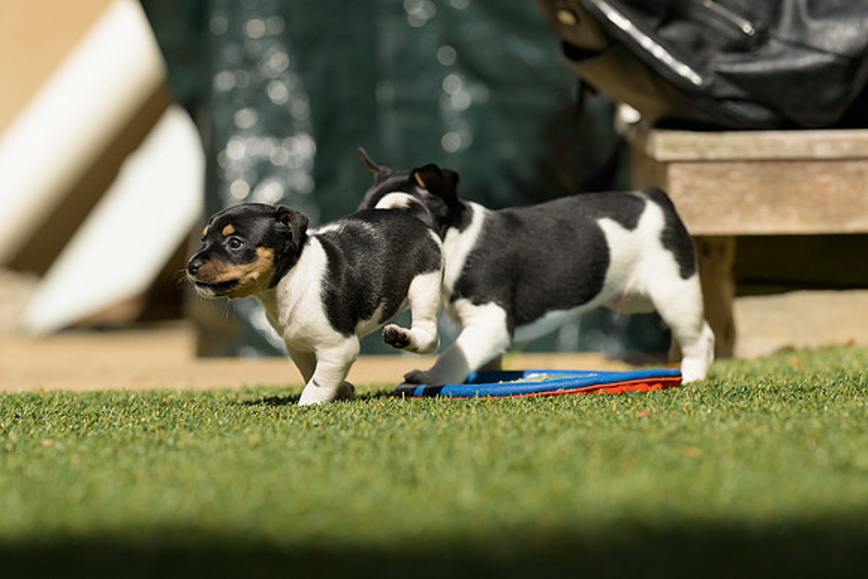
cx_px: 378
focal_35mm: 238
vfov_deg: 5.8
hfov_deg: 8.6
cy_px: 204
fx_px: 5750
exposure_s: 1/16000
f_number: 2.8
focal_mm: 135
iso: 800
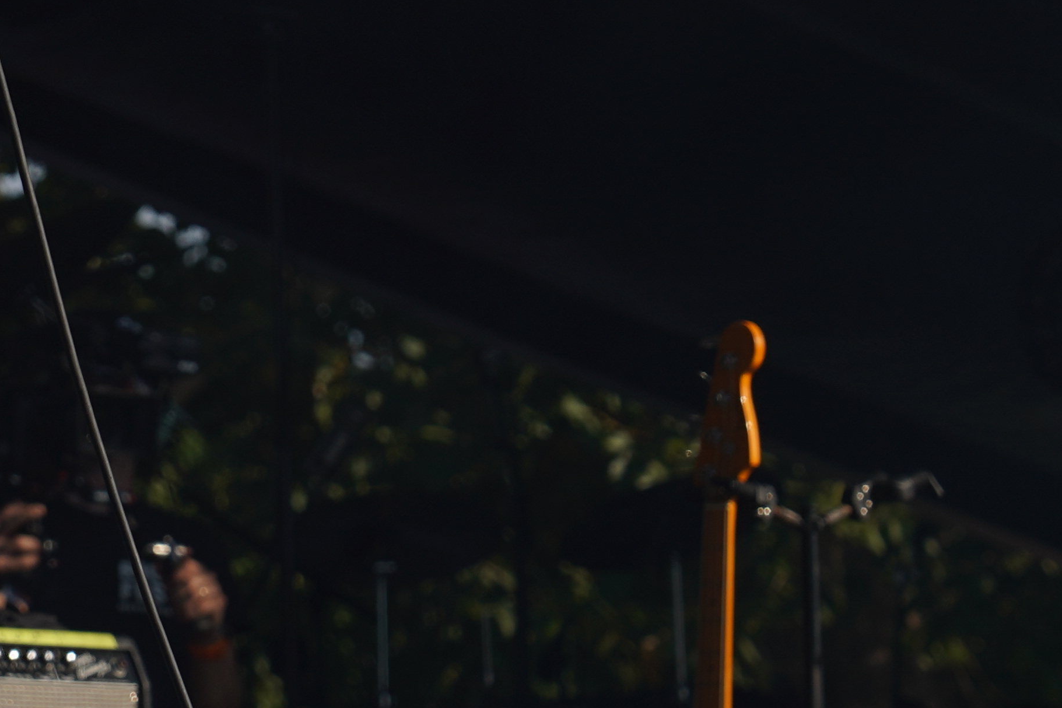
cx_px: -416
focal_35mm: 346
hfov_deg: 5.9
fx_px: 10206
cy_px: -370
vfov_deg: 4.0
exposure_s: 1/500
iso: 100
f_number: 8
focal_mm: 105
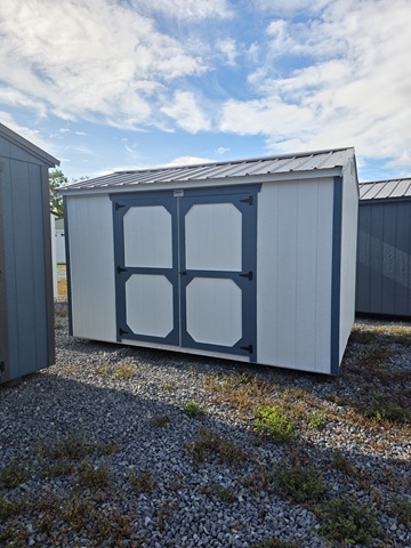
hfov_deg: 58.9
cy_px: 274
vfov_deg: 73.9
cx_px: 206
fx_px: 364
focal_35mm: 23
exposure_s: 1/5778
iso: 80
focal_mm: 6.3
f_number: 1.7
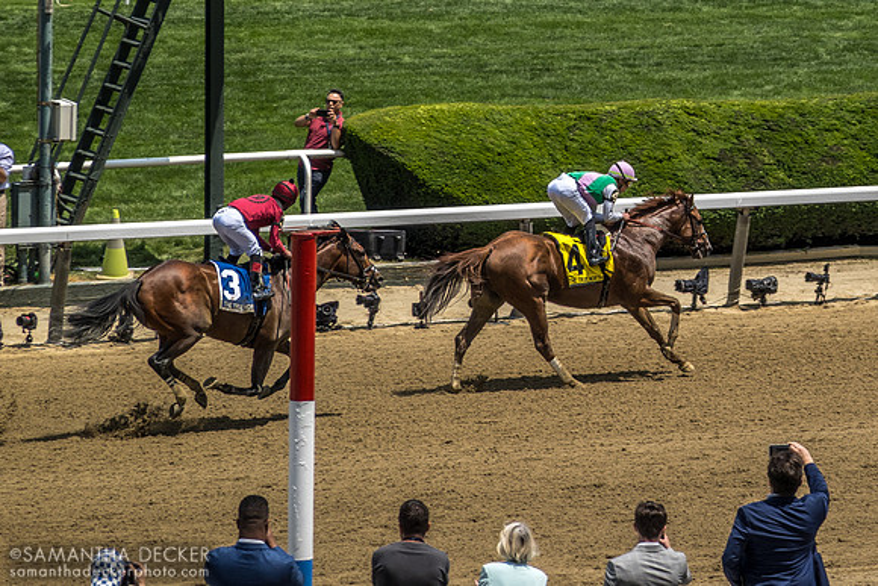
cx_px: 674
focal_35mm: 317
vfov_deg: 4.3
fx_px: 7740
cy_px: 121
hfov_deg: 6.5
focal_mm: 72
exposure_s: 1/1000
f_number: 4.5
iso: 100
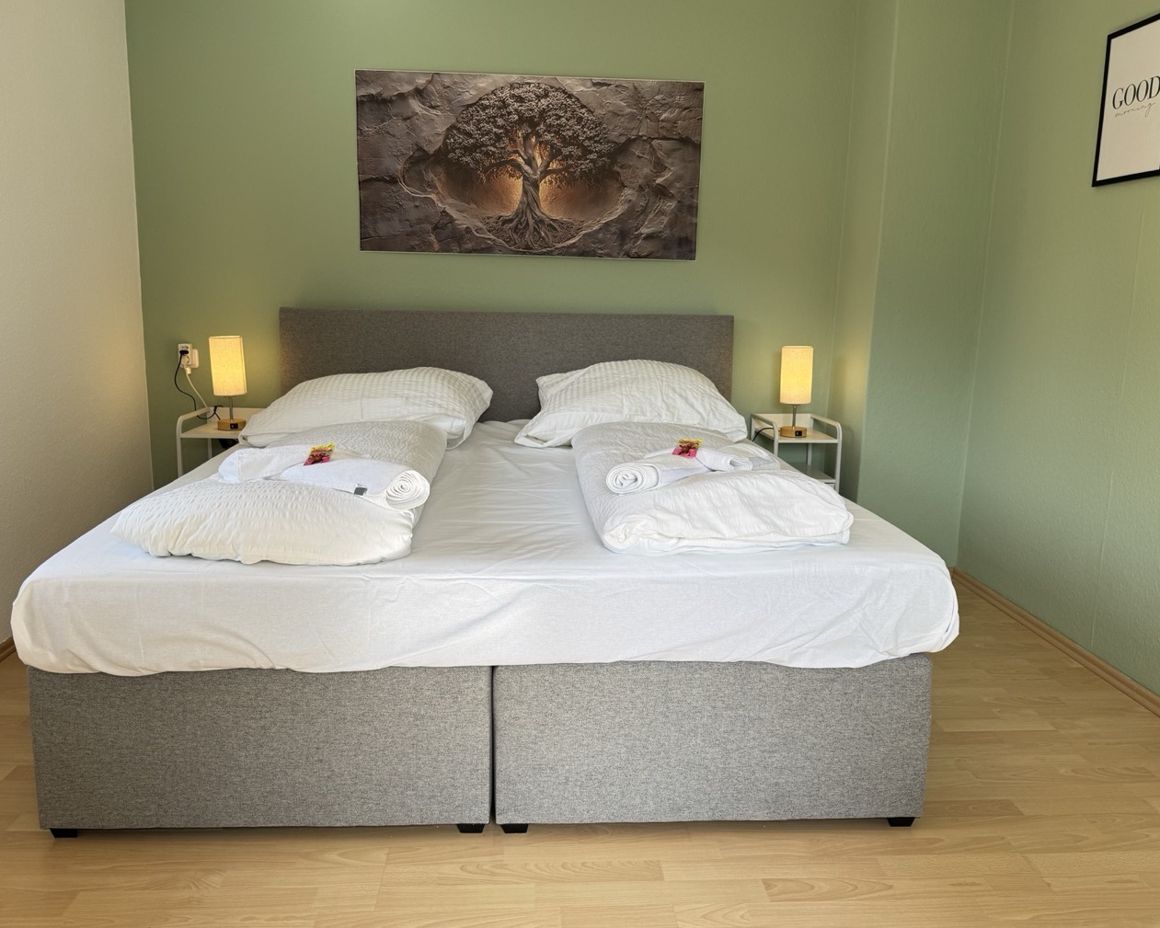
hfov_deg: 66.0
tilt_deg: -9.7
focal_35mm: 26
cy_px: 449
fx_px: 893
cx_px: 571
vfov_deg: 54.9
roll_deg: -0.1
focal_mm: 6.76
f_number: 1.78
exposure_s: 1/343
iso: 80
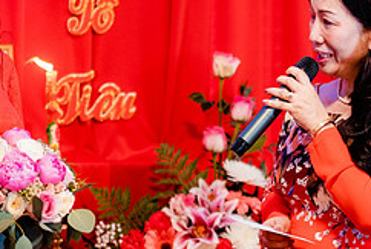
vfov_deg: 6.9
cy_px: 124
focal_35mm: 201
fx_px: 2074
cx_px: 231
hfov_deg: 10.2
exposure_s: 1/160
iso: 800
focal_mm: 56
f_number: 1.2
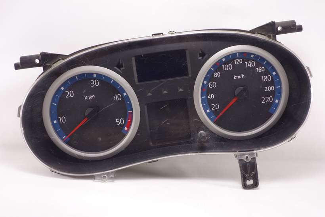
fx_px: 533
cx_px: 162
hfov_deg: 33.9
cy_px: 108
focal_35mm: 59
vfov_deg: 23.0
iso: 320
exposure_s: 1/60
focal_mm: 21.77
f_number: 3.5
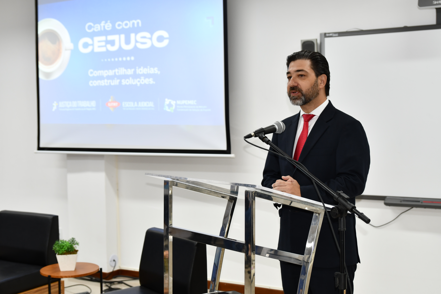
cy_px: 147
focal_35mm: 54
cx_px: 220
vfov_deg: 25.1
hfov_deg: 36.9
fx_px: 661
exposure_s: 1/125
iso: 400
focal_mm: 36
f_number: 2.8
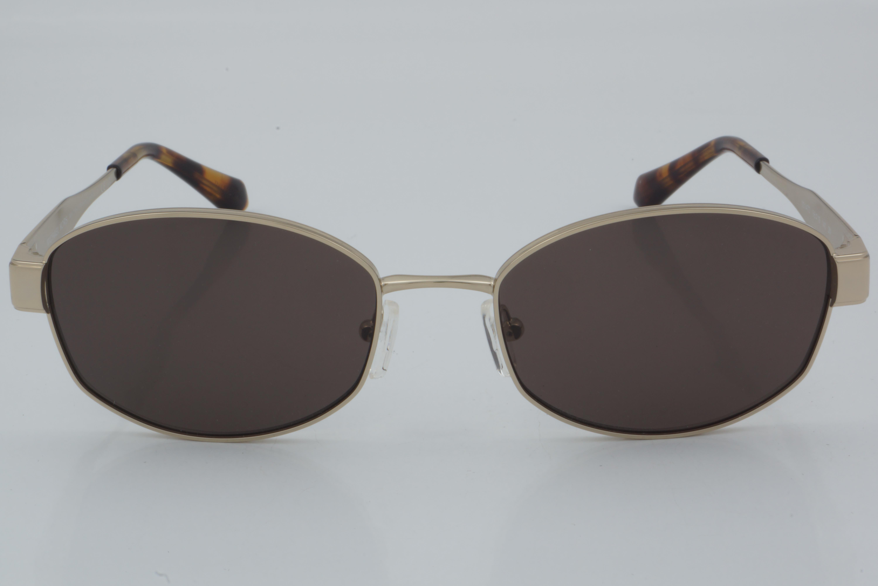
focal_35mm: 75
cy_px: 293
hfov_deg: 27.0
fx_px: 1829
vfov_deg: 18.2
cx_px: 439
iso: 100
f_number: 32
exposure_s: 1/4
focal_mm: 50
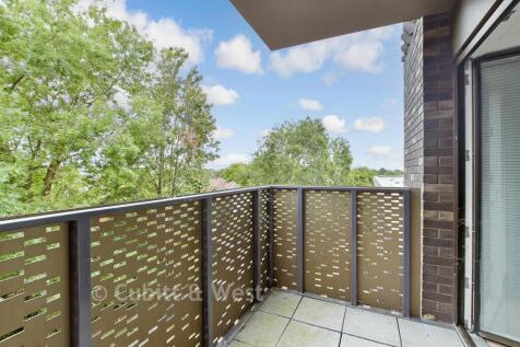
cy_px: 174
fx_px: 217
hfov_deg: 100.4
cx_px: 260
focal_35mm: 15
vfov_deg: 77.3
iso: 160
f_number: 8
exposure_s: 1/60
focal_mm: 10
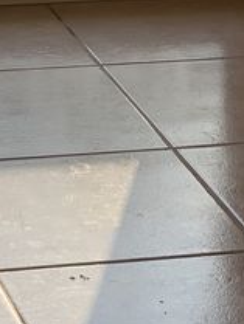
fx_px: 2338
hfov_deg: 5.9
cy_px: -406
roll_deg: -0.1
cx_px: -151
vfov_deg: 7.5
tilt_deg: -7.4
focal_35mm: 249
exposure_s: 1/122
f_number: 2.4
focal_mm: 6
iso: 16
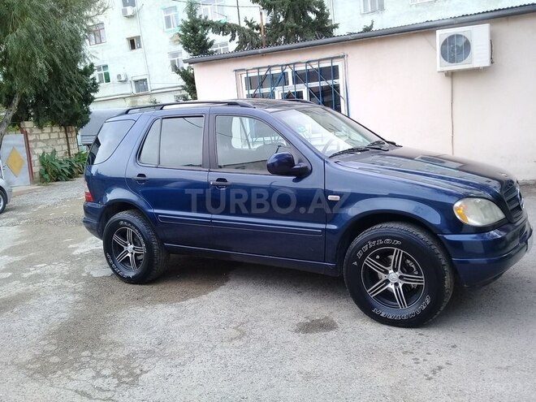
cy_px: 201
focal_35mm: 31
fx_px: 480
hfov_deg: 58.4
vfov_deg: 45.4
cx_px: 268
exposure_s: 1/106
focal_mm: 3.3
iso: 50
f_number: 2.2
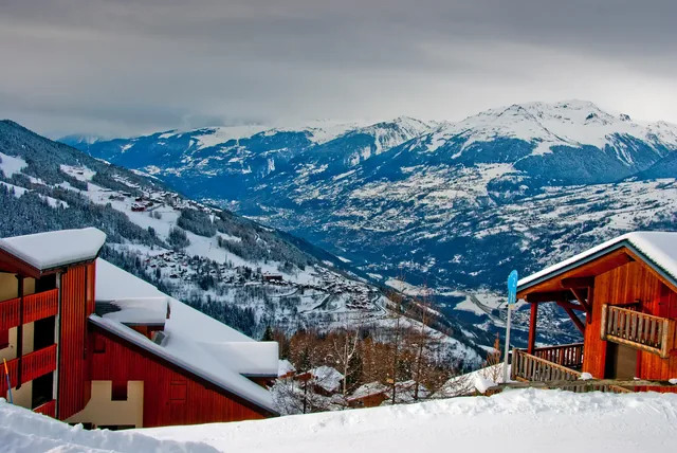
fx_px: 762
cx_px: 338
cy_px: 226
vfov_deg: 33.1
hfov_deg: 47.9
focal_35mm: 40
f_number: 10
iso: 200
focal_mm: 27
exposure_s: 1/250
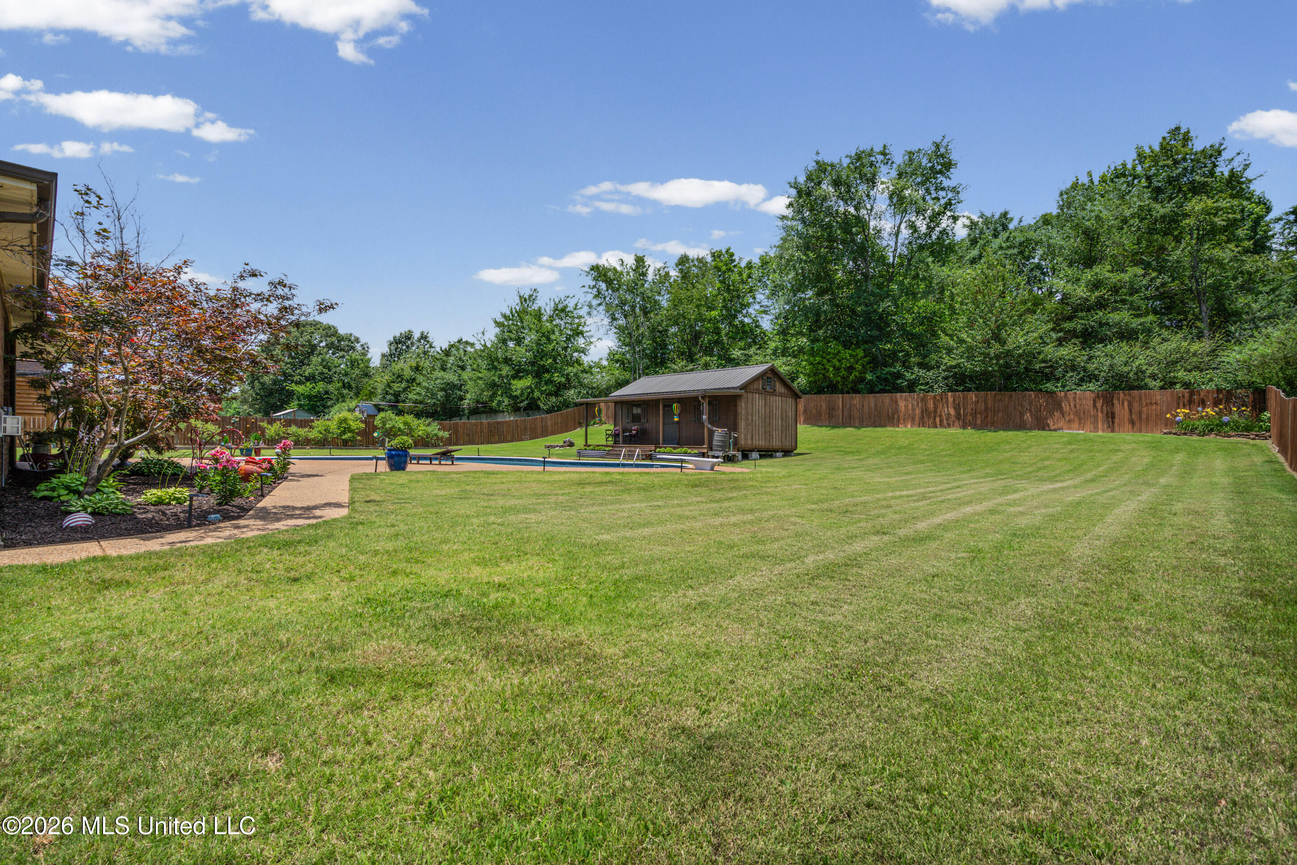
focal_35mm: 16
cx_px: 648
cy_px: 432
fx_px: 576
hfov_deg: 96.7
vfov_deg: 73.7
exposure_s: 1/500
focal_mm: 16
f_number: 9.5
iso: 800
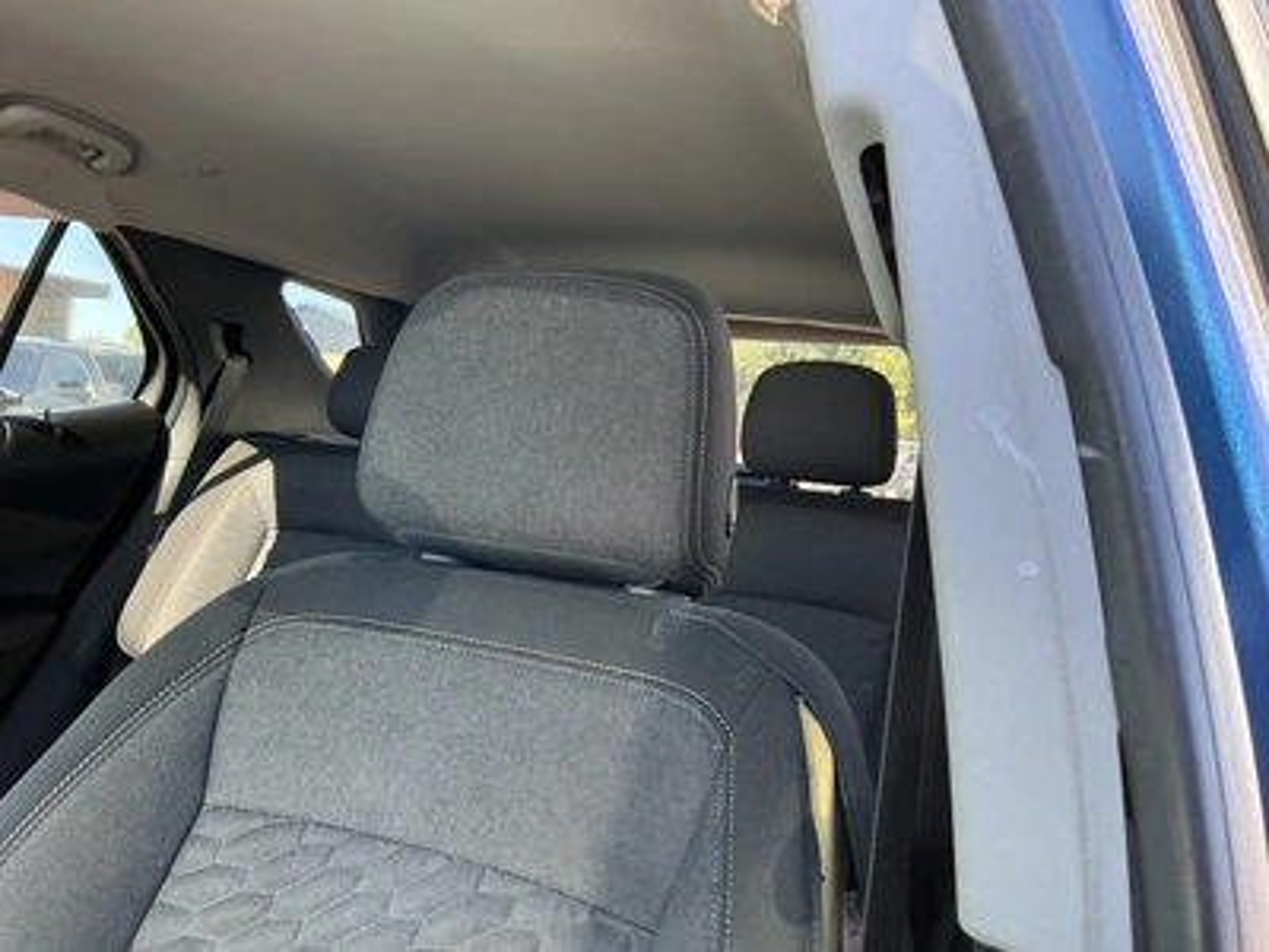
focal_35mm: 28
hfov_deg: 63.4
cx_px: 634
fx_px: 1026
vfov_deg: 49.7
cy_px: 476
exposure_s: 1/109
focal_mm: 3
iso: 64
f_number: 1.8
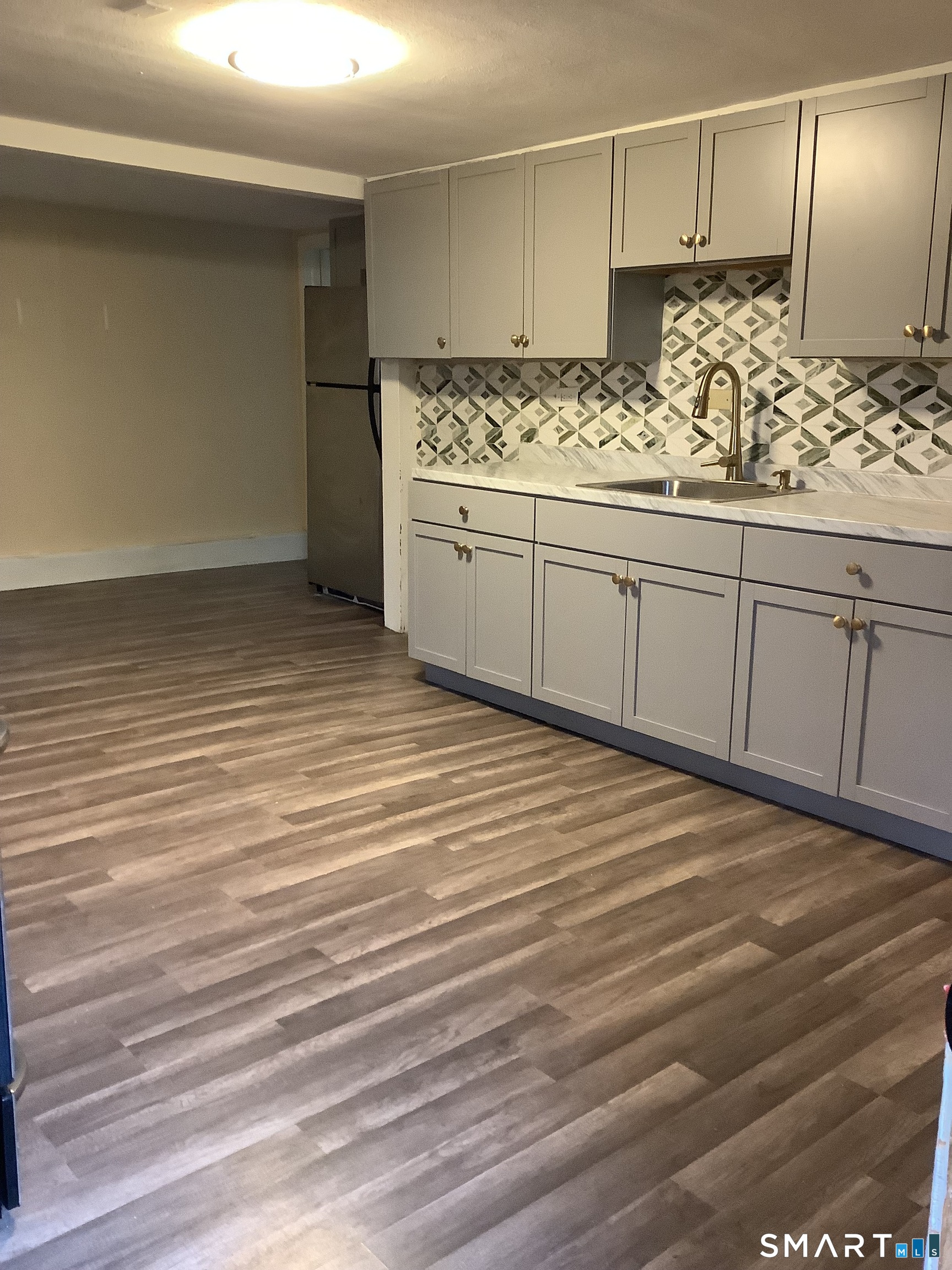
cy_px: 635
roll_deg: -0.8
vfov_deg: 58.4
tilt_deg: -13.7
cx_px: 476
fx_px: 1137
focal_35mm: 31
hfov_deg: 45.4
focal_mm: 3.3
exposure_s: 1/40
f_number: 2.4
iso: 400
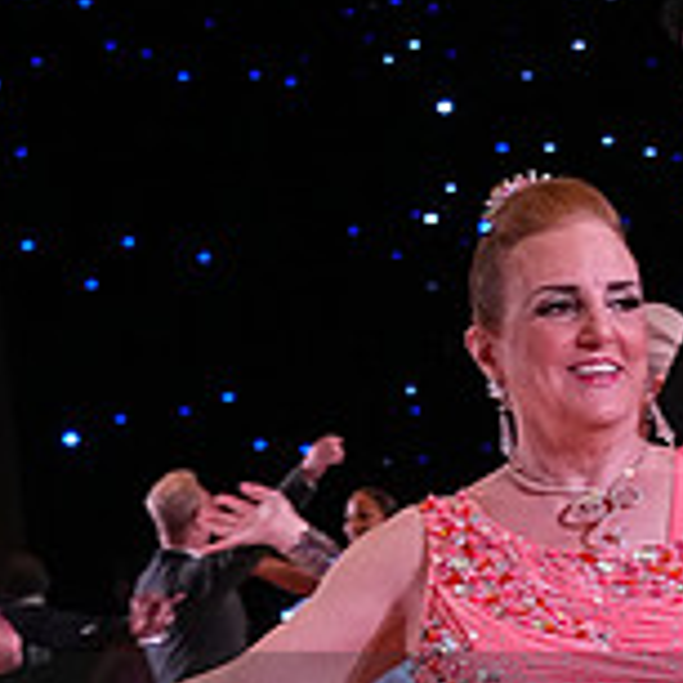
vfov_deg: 5.0
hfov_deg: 5.0
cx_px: 605
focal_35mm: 349
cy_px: 804
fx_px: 7791
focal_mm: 72
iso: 3200
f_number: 7.1
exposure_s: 1/320
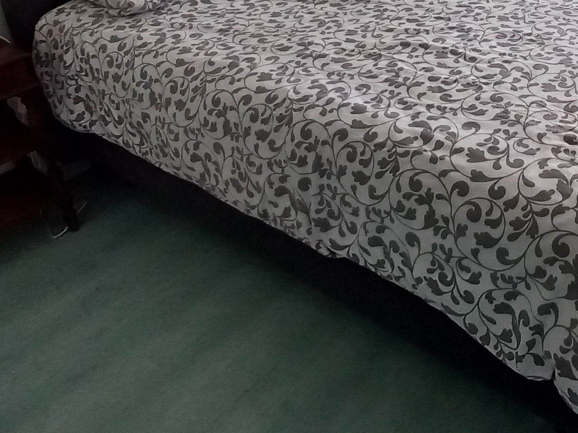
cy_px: 36
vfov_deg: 39.5
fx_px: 551
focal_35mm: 33
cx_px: 491
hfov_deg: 50.7
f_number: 2.2
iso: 100
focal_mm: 1.42
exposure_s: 1/100
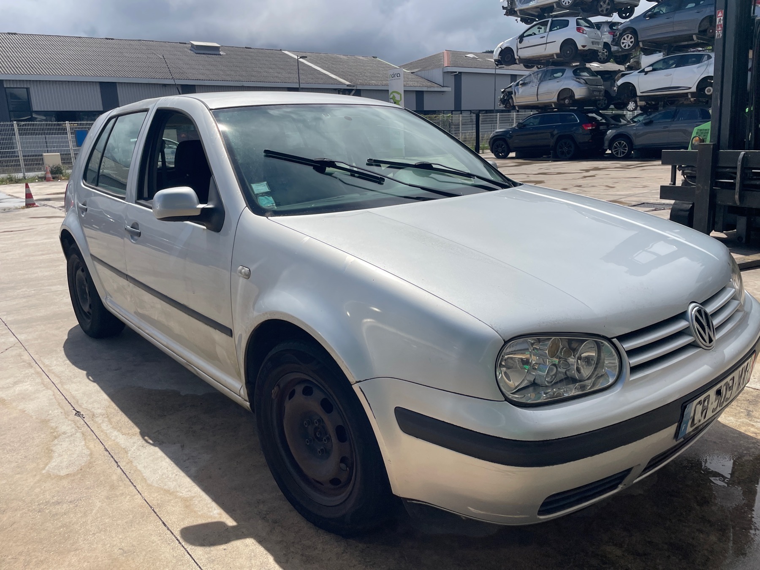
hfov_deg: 67.3
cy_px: 285
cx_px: 380
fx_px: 571
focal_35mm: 26
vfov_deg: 53.1
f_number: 1.6
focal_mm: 4.2
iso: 32
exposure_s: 1/6494
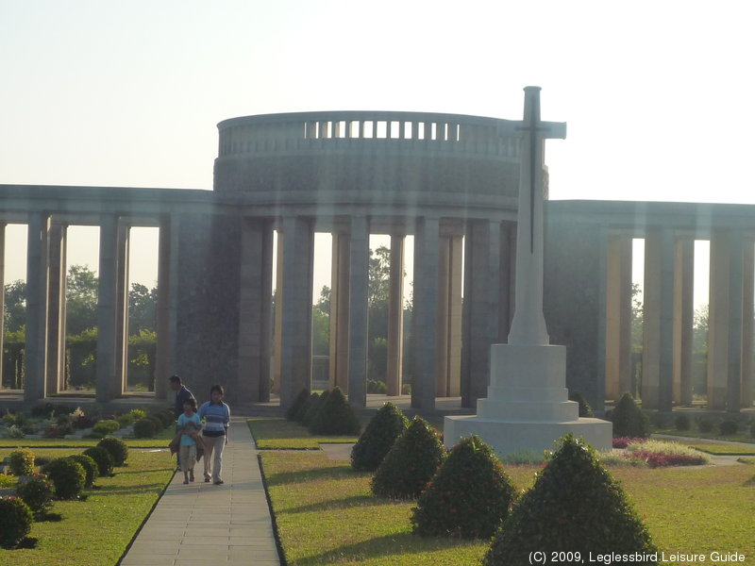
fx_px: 1832
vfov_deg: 17.6
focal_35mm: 84
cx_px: 378
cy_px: 283
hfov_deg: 23.3
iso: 160
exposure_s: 1/640
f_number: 4.7
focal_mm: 10.4
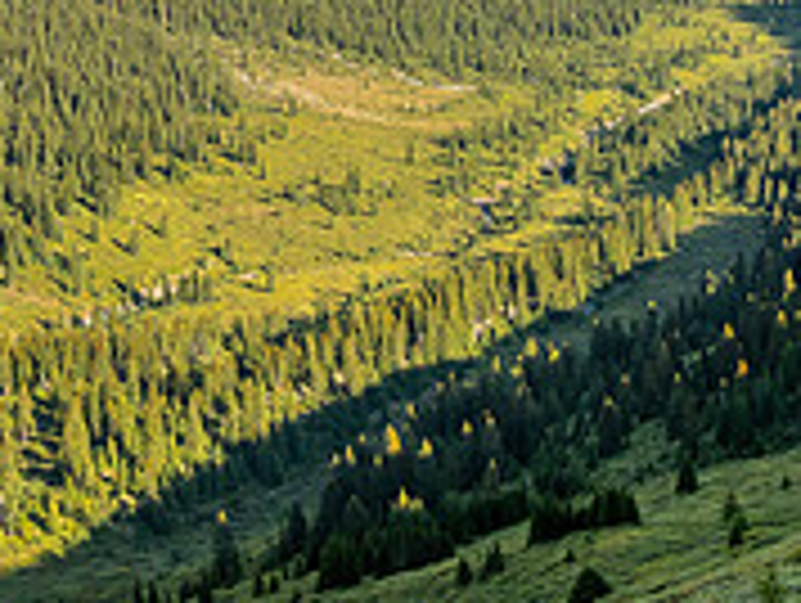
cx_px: 572
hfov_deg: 24.8
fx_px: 1807
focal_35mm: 78
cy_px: -38
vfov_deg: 18.3
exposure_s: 1/80
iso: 200
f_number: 8
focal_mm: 12
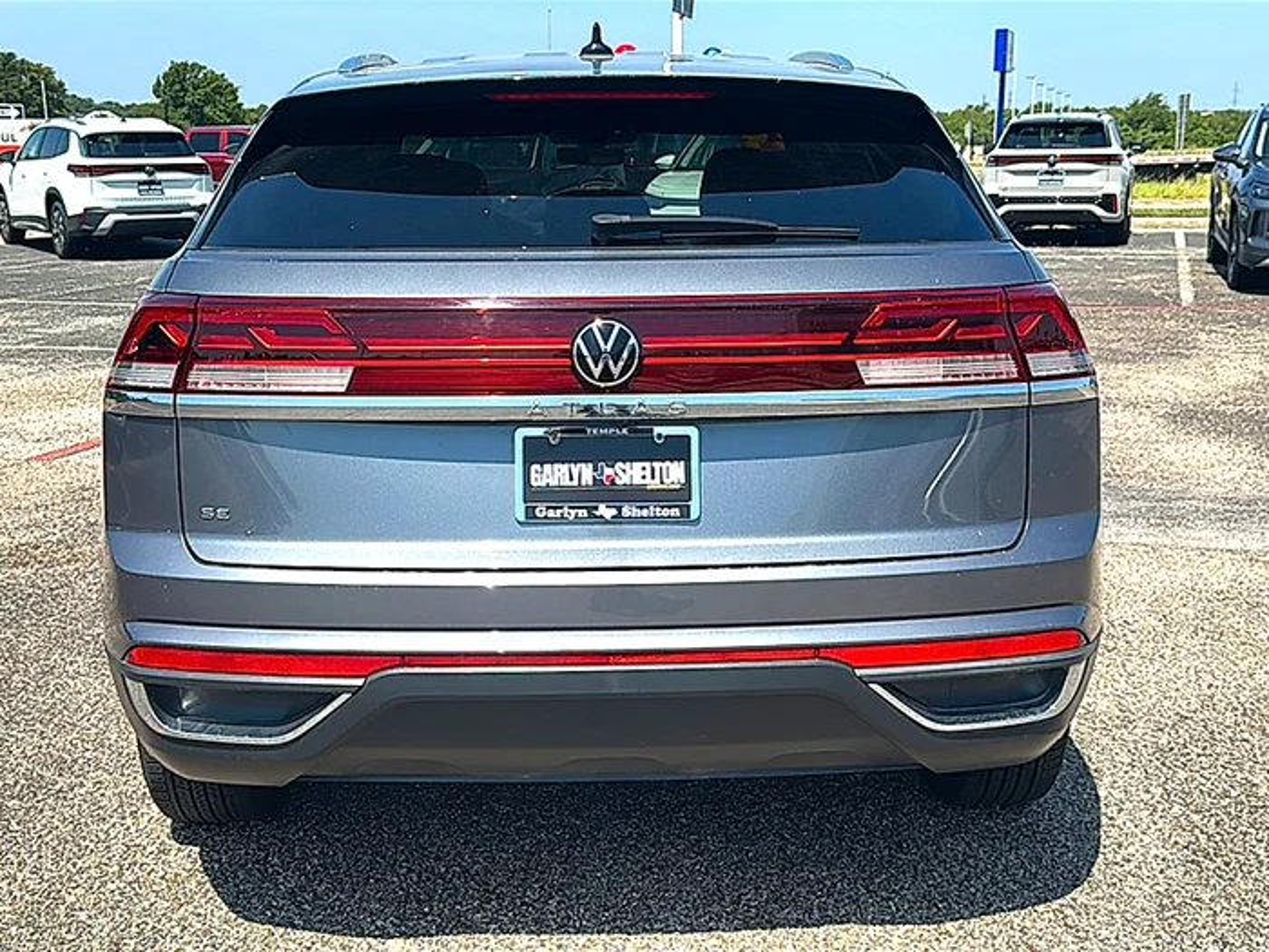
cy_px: 476
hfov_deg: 50.1
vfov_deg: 38.7
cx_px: 634
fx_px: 1356
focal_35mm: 37
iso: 80
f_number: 1.78
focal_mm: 6.86
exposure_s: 1/4049
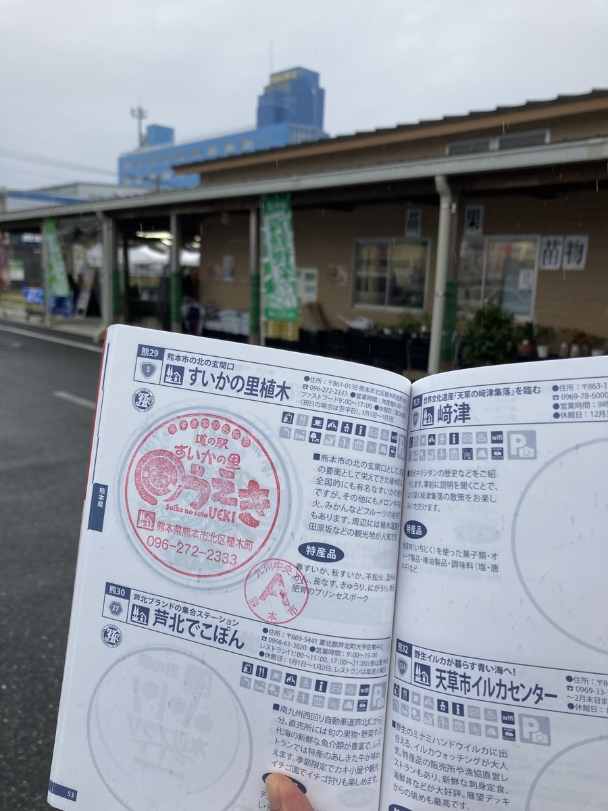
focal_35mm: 28
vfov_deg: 63.4
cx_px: 304
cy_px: 406
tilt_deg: -11.2
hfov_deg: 49.7
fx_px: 656
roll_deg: -0.8
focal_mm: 3.99
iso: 20
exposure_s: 1/454
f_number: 1.8
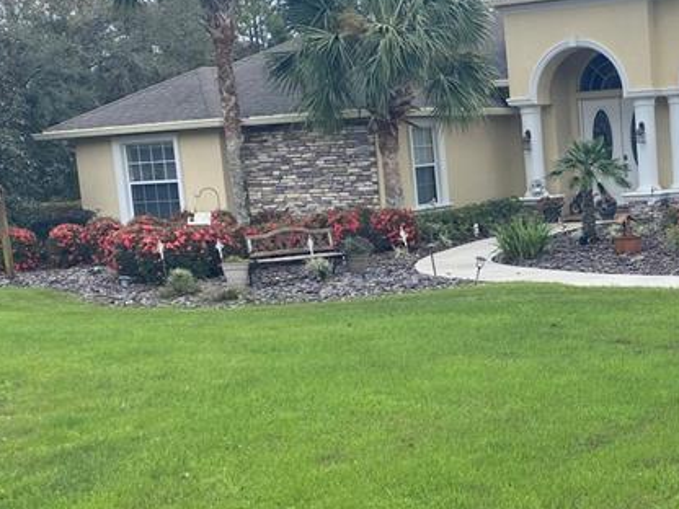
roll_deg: +2.1
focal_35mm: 64
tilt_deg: -10.6
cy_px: 328
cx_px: 615
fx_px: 1255
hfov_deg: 29.0
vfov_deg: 22.9
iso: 32
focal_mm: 4.25
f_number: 1.8
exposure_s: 1/1016
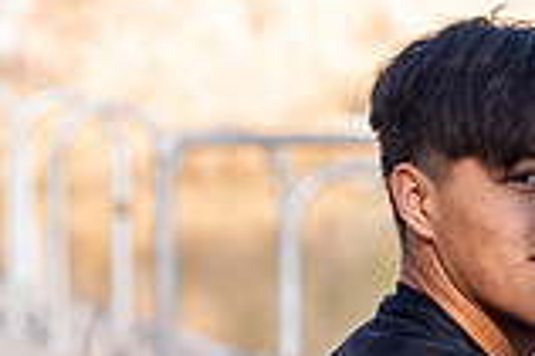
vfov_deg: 4.4
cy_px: 344
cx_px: 921
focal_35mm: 312
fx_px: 4632
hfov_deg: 6.5
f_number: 3.2
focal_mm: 85
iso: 31
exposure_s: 1/200
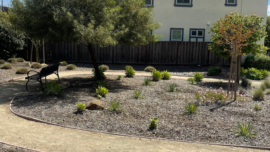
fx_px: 265
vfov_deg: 32.0
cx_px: 137
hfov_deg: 54.0
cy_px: 72
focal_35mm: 37
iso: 32
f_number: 1.6
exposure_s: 1/4348
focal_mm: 5.1
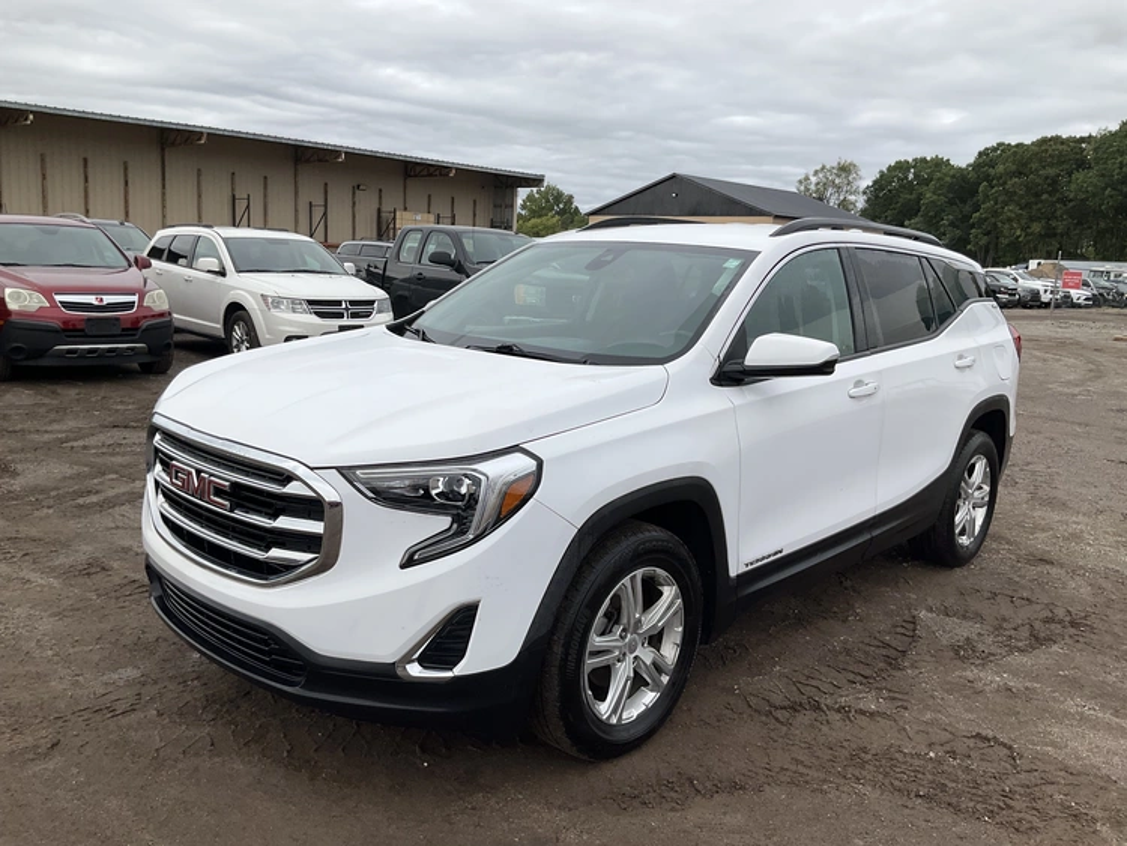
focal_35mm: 29
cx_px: 564
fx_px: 944
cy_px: 423
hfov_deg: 61.6
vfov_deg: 48.3
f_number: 1.8
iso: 25
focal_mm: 3
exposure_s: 1/2058
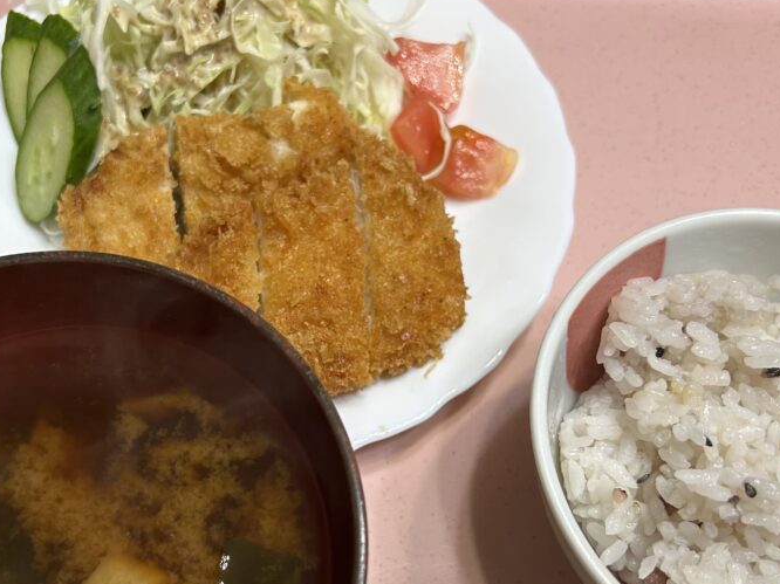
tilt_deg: -65.3
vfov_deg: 35.7
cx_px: 345
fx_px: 901
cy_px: 377
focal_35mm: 40
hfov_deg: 46.7
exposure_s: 1/115
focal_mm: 5.7
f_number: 1.5
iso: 125
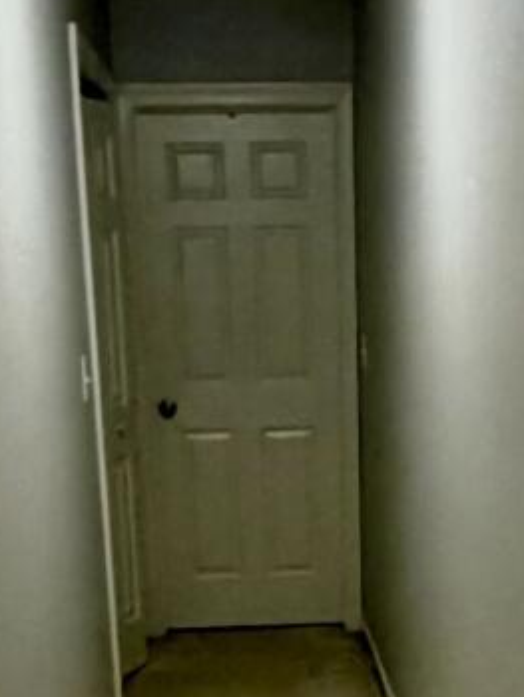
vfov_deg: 23.2
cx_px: 396
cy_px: 731
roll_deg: +0.4
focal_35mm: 80
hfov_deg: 18.3
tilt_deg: -15.4
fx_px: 1613
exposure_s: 1/60
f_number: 2.2
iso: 500
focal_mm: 2.22
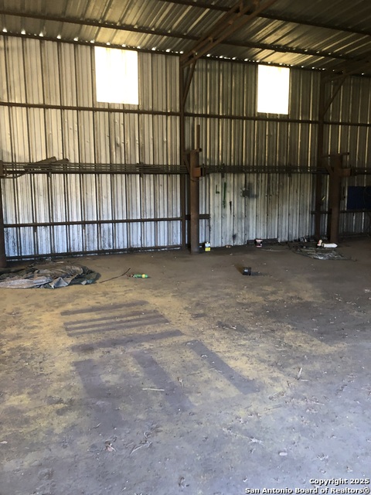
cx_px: 186
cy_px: 248
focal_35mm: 28
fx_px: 400
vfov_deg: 63.4
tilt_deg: -12.7
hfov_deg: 49.7
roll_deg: +0.4
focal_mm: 4
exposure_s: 1/15
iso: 80
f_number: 1.8
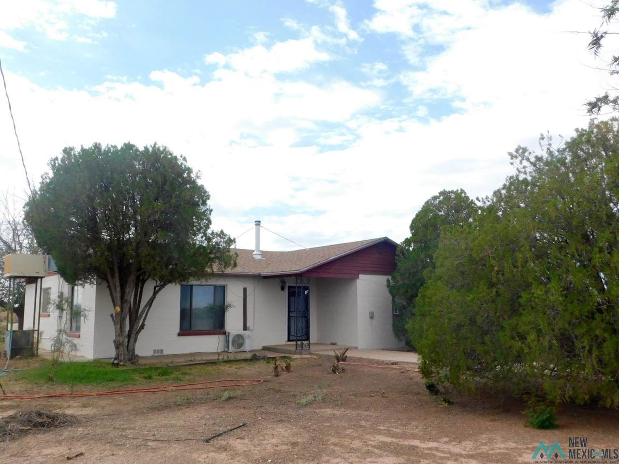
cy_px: 232
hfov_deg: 60.0
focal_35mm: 30
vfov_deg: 46.8
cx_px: 310
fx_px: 536
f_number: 3.2
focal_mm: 5.3
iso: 125
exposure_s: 1/1250
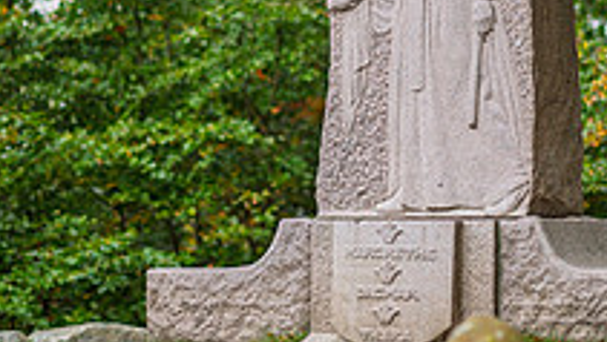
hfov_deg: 8.8
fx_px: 3946
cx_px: 365
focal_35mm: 245
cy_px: 4
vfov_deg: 5.0
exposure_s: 1/500
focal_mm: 85
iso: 64
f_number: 1.4
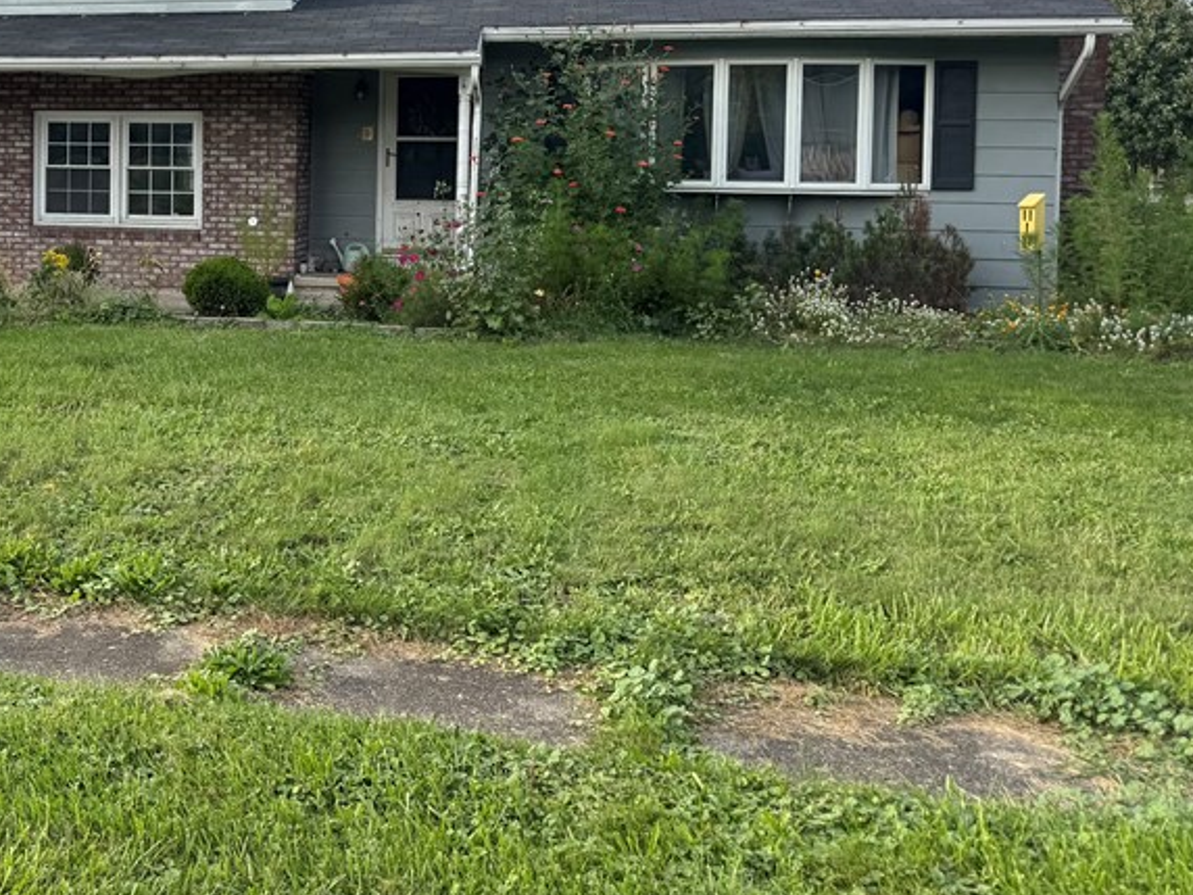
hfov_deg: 40.7
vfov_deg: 32.8
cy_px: 204
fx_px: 1482
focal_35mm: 43
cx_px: 136
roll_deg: -1.0
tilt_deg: -2.4
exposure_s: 1/2174
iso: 80
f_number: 1.78
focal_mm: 6.76
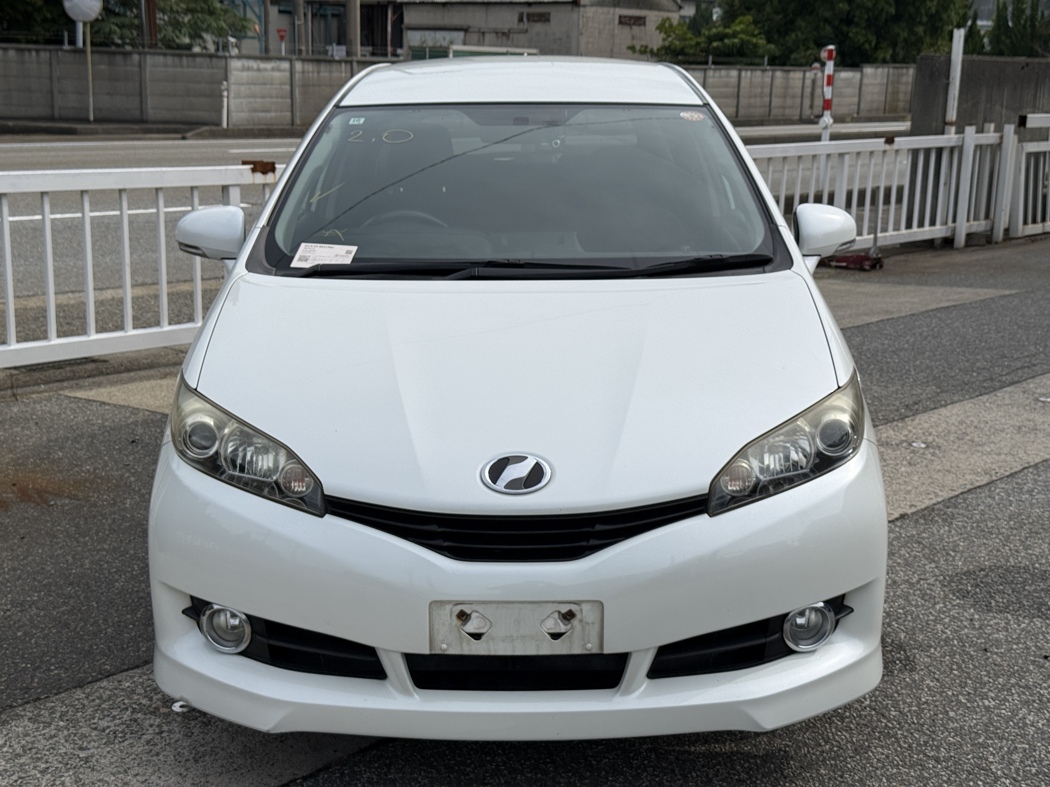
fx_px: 1456
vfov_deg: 30.3
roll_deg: -1.5
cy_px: 394
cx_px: 525
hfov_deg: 39.7
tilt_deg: -12.0
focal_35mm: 48
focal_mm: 6.76
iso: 64
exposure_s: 1/7874
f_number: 1.78
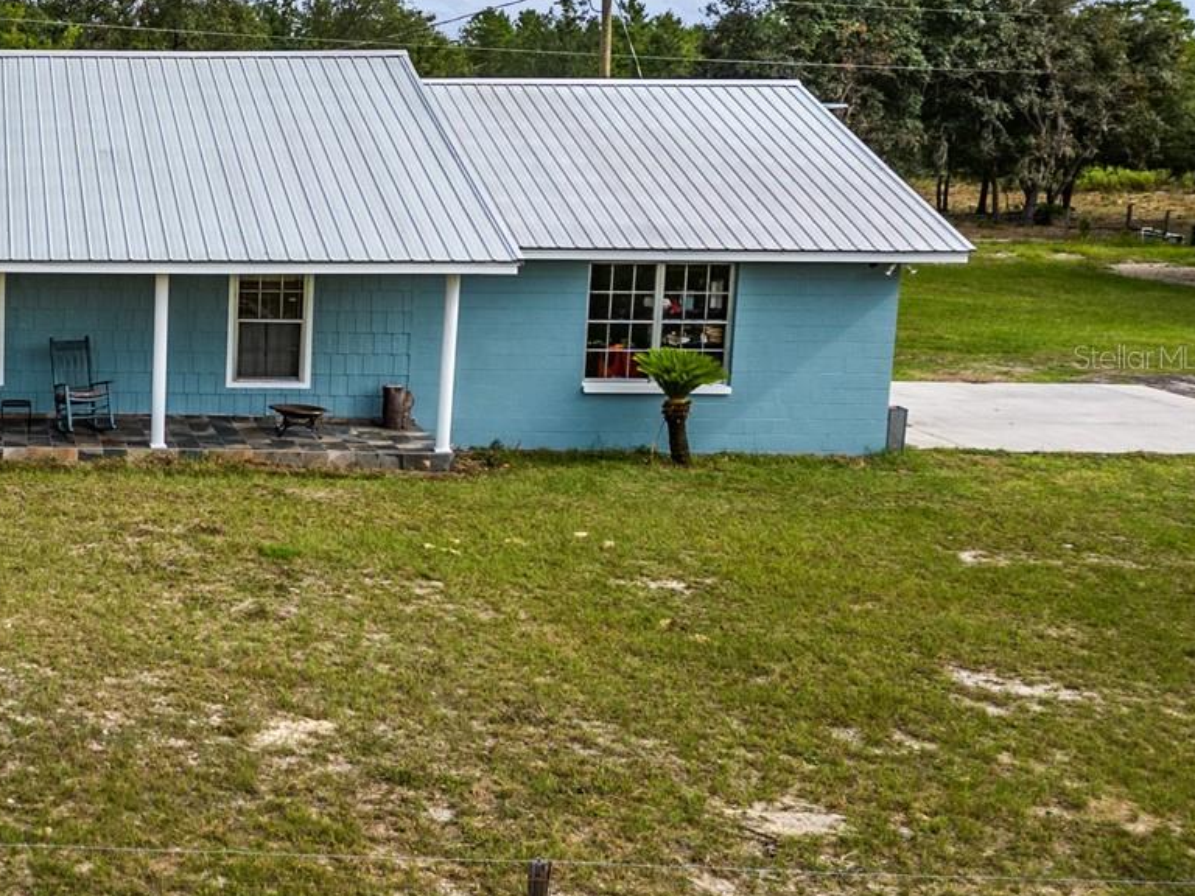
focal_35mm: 50
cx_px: -25
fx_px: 1726
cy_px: 356
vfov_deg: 29.0
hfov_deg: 34.4
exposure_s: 1/2500
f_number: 1.7
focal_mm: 6.72
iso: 120
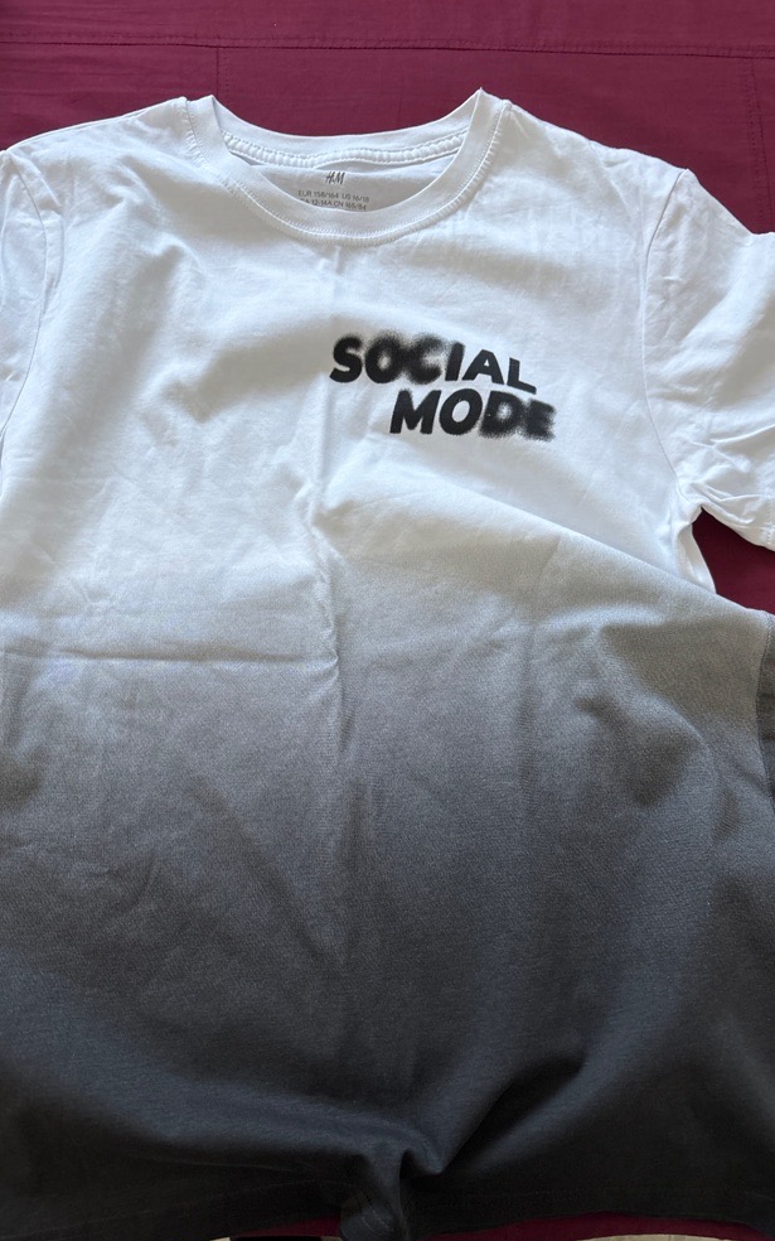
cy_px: 628
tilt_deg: -76.8
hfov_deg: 44.5
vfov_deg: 66.5
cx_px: 352
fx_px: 946
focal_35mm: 28
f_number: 1.6
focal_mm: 5.96
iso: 160
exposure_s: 1/50
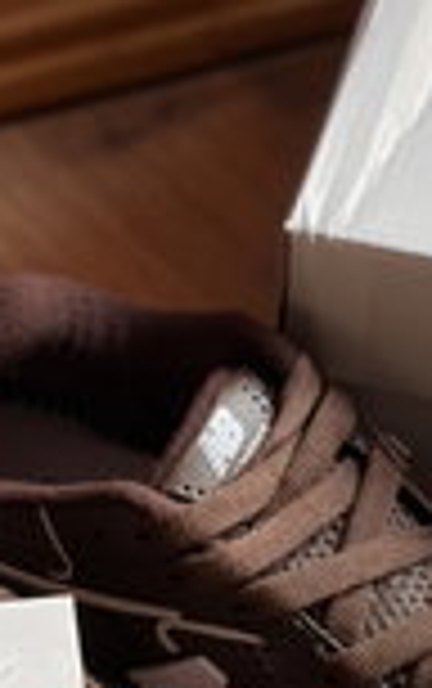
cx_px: 130
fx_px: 3607
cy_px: 371
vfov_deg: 10.9
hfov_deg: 6.9
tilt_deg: -50.8
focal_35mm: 192
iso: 50
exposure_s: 1/100
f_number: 1.6
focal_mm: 5.96
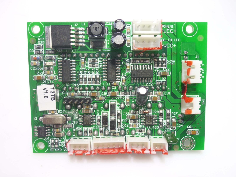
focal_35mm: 33
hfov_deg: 55.4
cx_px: 118
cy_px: 88
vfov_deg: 42.9
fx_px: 225
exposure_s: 1/30
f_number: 2.8
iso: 80
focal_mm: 5.5
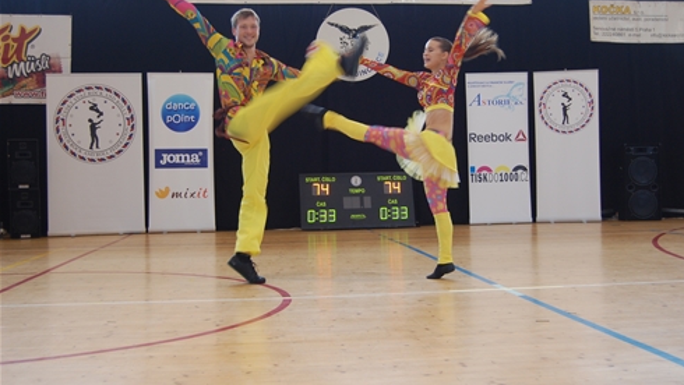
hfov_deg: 42.9
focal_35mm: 48
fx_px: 871
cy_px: 170
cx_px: 348
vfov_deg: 24.9
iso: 400
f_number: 4.2
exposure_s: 1/40
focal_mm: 30
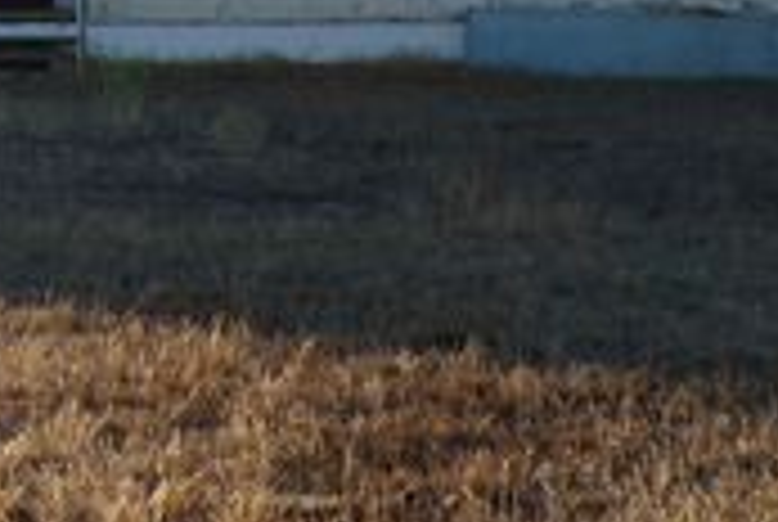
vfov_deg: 9.3
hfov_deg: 13.7
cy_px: -34
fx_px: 3182
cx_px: -27
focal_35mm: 147
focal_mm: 8.7
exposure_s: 1/280
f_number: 5.3
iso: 100
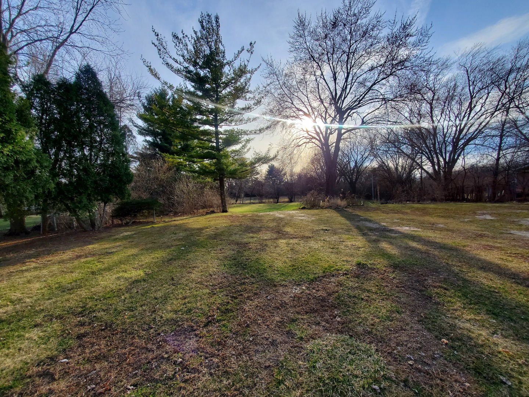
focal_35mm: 13
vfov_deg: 89.9
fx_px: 199
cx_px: 264
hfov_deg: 106.2
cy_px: 198
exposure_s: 1/1044
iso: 50
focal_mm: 1.8
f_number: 2.2
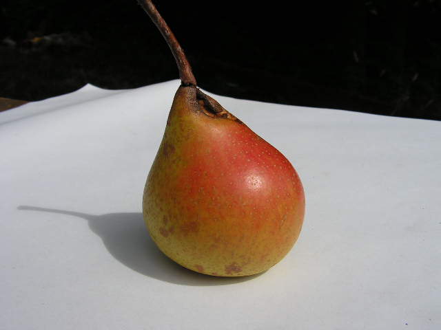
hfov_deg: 51.4
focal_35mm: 36
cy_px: 165
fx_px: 459
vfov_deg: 39.7
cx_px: 220
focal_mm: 6
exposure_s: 1/800
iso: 64
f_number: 4.8
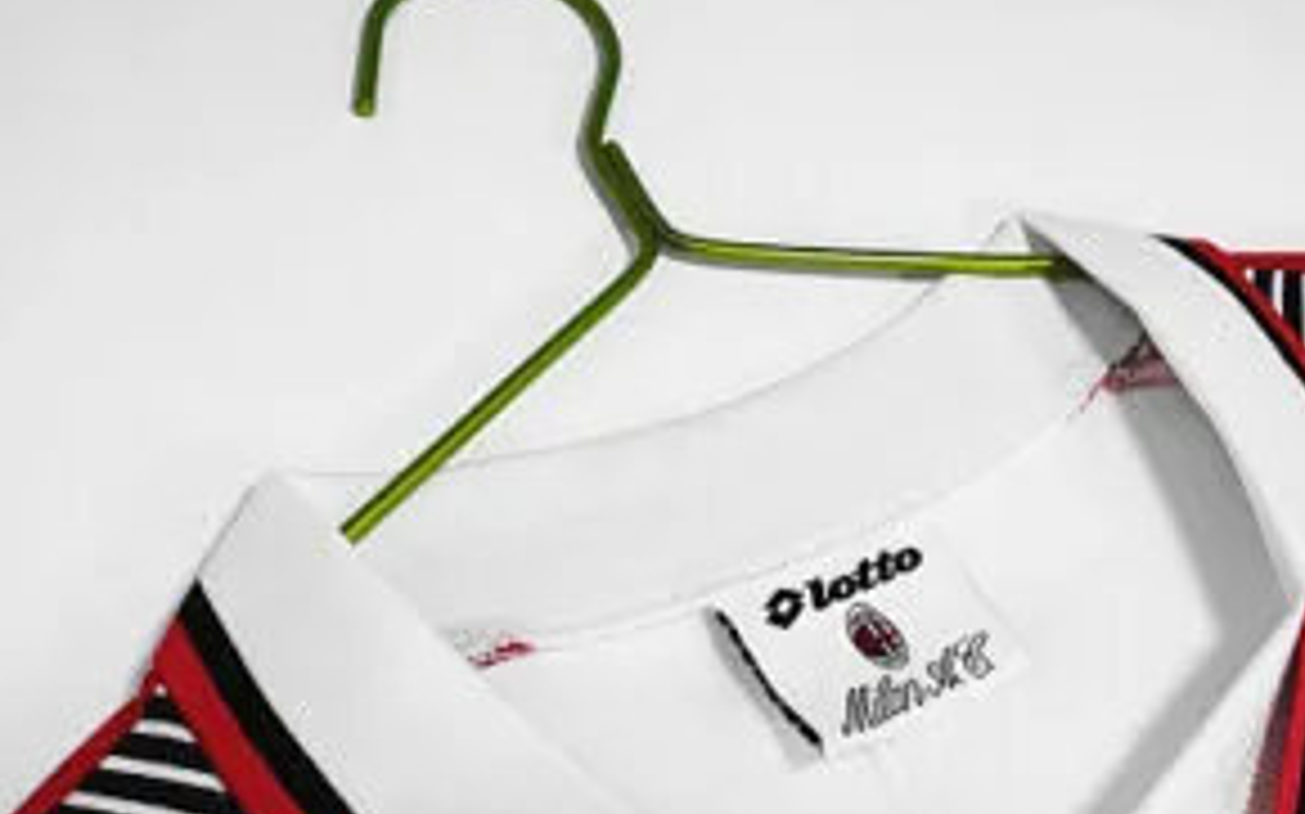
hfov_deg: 59.6
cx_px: 698
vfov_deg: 38.6
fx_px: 1138
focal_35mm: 32
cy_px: 587
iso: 175
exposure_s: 1/100
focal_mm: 2.59
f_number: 2.2
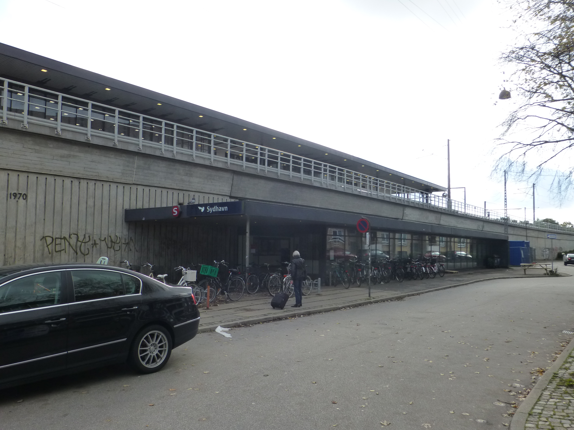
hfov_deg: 65.3
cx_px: 287
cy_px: 215
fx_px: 448
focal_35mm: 27
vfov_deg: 51.4
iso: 160
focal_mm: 4.8
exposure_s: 1/500
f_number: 4
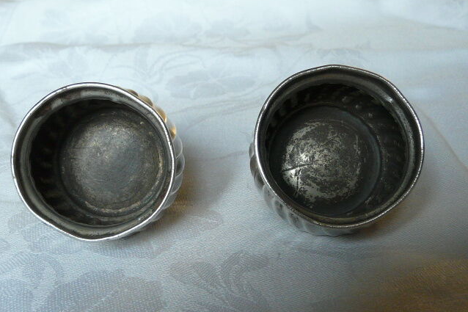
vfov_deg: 28.0
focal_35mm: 48
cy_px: 171
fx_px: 624
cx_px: 234
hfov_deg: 41.1
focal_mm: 4.7
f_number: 2.8
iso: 200
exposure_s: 1/25
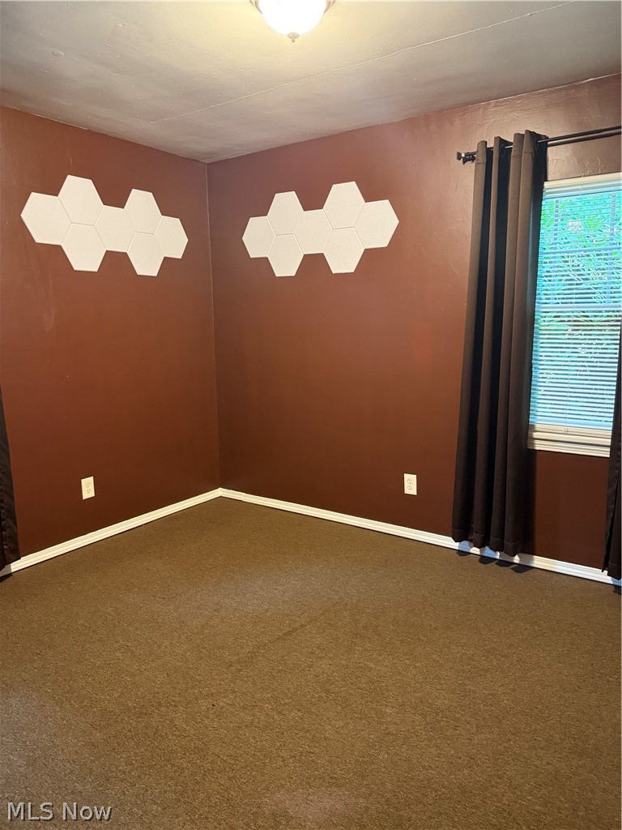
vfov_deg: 71.6
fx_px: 575
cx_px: 311
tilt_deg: -9.0
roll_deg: +0.3
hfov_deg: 56.8
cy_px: 415
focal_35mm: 24
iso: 640
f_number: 1.78
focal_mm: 6.76
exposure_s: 1/40
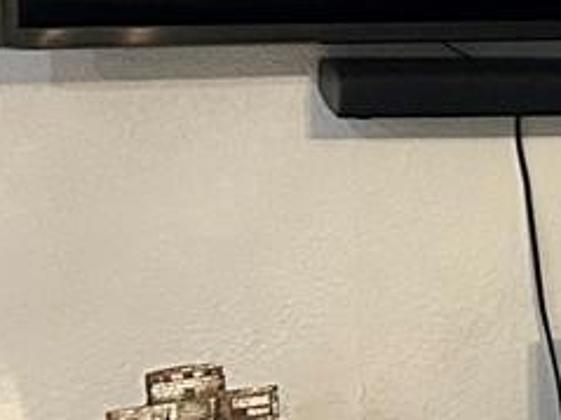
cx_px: 1380
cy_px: 214
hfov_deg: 9.9
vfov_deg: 8.5
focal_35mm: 174
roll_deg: -0.2
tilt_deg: -5.5
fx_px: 2818
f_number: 1.5
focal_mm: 5.7
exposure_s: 1/60
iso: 320
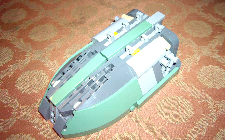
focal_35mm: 41
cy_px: 70
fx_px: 251
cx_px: 113
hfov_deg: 48.2
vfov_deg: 31.2
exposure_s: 1/40
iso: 200
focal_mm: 6.2
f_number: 2.7
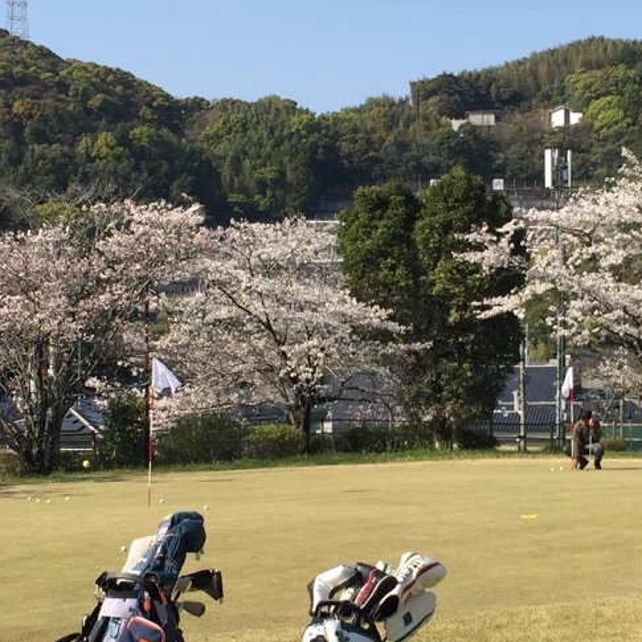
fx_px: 1553
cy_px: 361
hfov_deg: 23.4
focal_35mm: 74
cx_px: 353
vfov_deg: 23.3
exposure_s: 1/1412
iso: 32
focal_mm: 4.15
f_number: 2.2
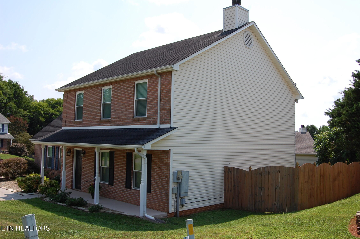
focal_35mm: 33
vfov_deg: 39.8
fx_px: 329
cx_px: 180
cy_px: 120
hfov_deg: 57.3
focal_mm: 22
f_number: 8
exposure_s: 1/250
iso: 200
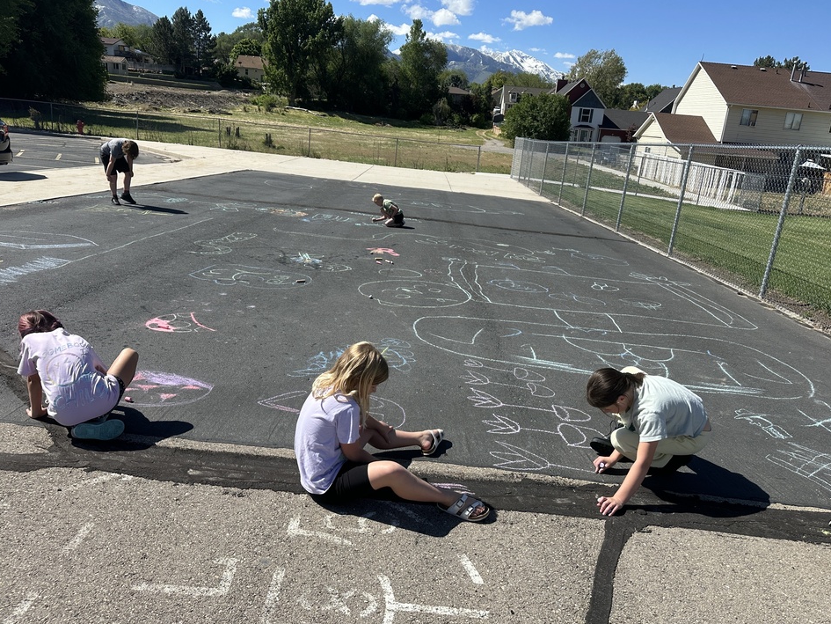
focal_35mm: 26
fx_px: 624
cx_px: 419
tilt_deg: -17.6
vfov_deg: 53.1
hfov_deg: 67.3
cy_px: 322
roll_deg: -4.2
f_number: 1.78
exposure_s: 1/4762
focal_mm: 6.86
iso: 80
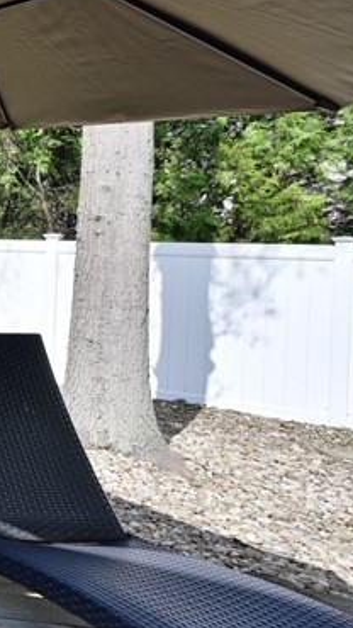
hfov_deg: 15.1
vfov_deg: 47.0
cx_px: -497
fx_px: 716
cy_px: 244
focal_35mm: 43
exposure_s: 1/400
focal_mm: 14
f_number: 9
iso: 320
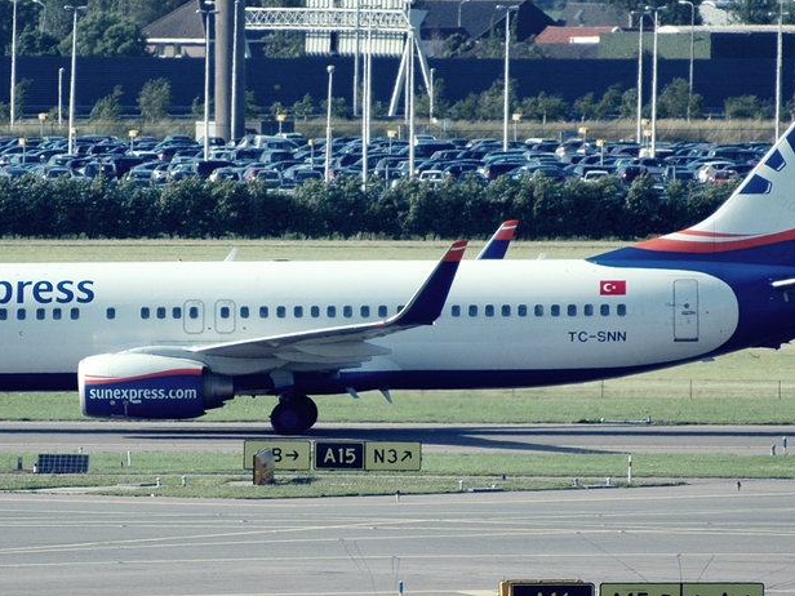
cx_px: 296
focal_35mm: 719
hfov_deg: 2.8
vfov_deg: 2.1
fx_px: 16513
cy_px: 350
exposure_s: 1/800
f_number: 5.6
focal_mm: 300
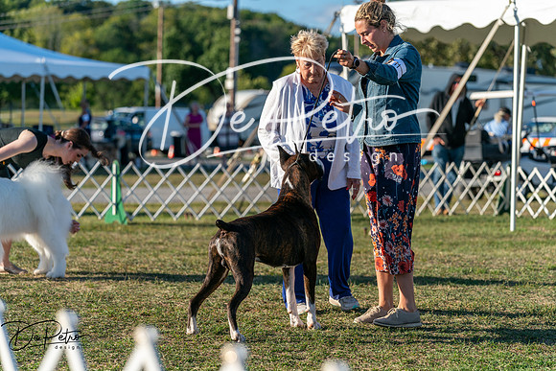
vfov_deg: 11.2
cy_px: 186
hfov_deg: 16.8
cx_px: 278
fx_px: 1885
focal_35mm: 122
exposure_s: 1/1250
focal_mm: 122
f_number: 4.5
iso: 250
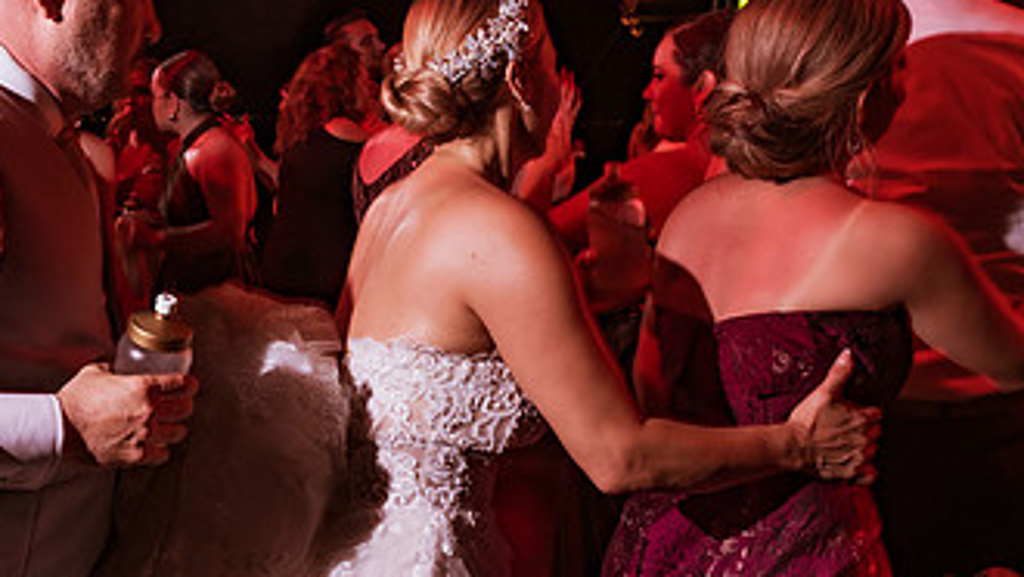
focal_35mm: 46
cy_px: 254
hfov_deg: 43.1
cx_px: 248
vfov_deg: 26.0
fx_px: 1250
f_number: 6.3
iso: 2000
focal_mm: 25
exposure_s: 1/60
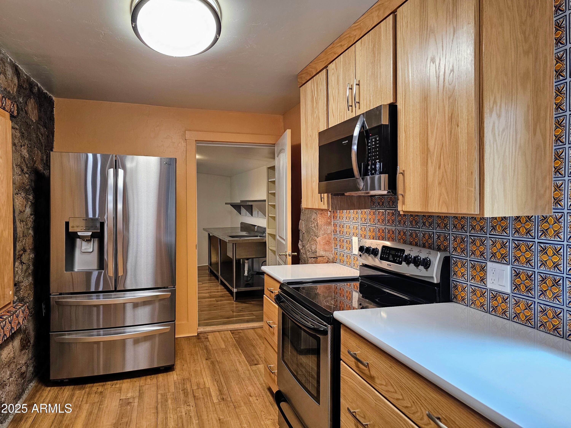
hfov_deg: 73.9
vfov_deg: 58.9
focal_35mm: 23
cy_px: 214
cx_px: 286
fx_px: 379
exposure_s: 1/120
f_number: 1.7
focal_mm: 6.3
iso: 125
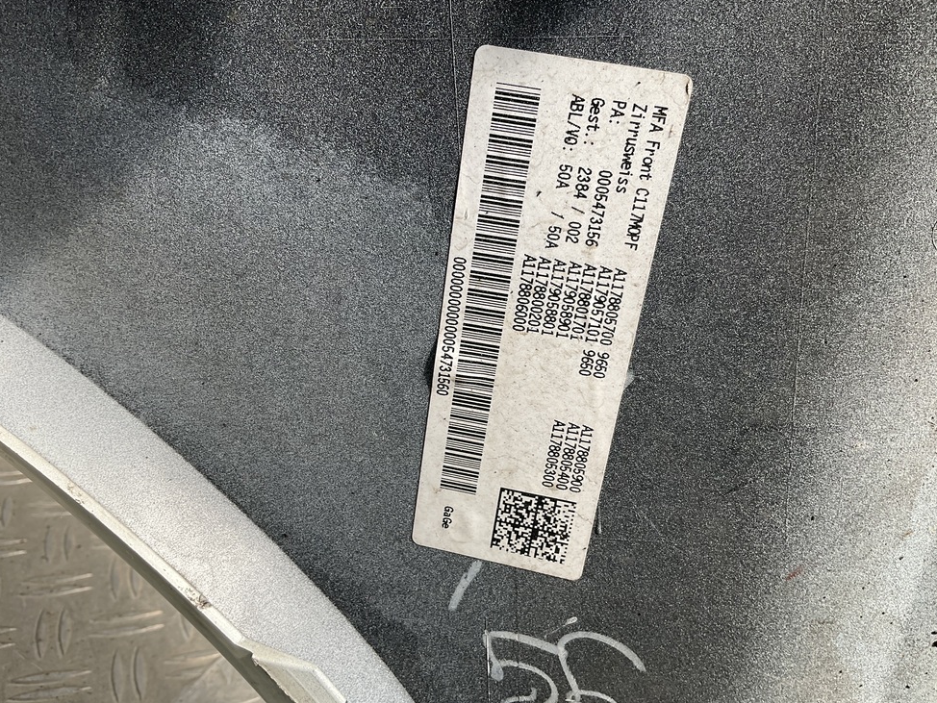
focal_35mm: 30
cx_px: 481
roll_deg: -14.6
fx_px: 812
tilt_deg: -21.7
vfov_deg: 46.8
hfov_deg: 59.9
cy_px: 344
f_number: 1.8
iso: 16
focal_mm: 3
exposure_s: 1/151
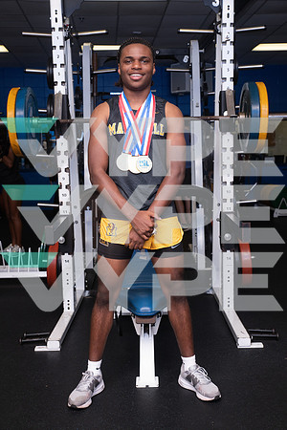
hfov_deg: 30.5
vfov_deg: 44.5
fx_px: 526
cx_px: 144
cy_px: 215
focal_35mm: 44
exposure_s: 1/400
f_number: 6.3
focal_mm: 44
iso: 500
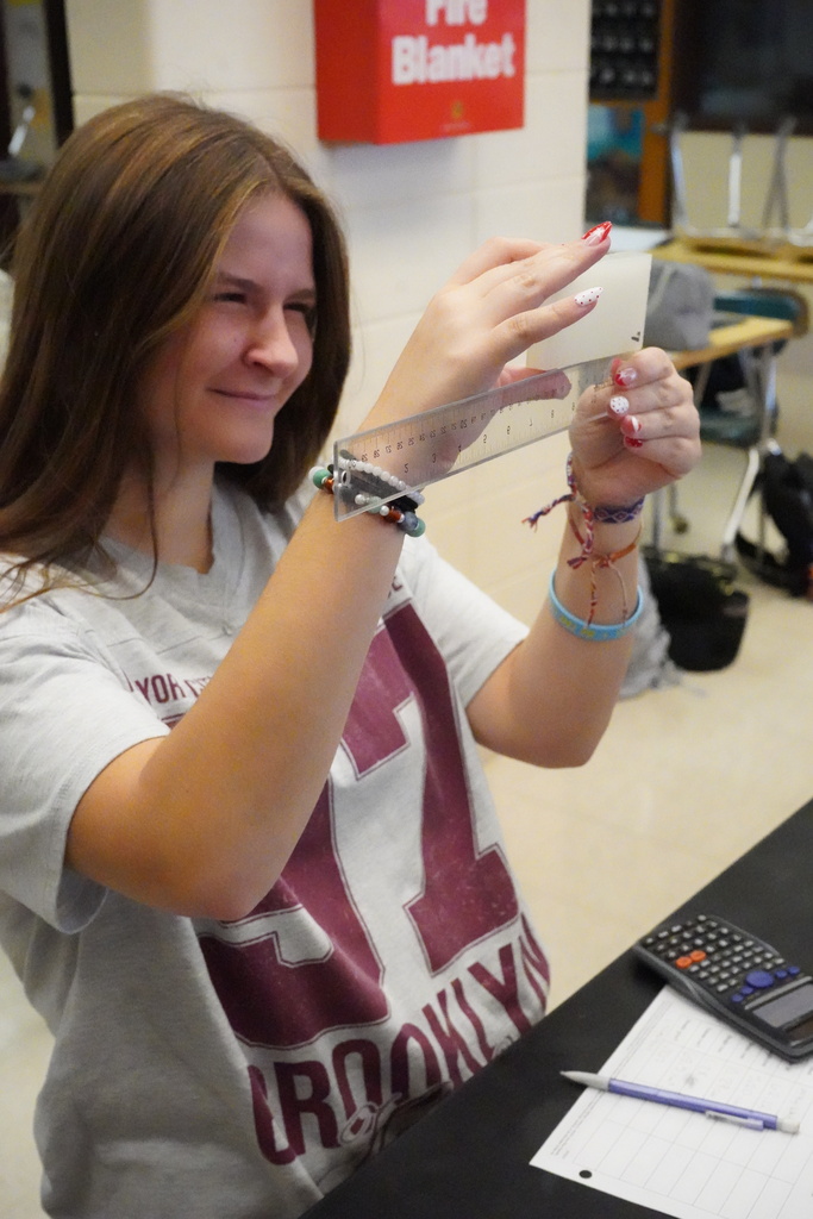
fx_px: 1490
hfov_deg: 30.5
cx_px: 406
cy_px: 610
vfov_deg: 44.5
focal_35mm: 44
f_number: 8
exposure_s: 1/1250
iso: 51200
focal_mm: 44
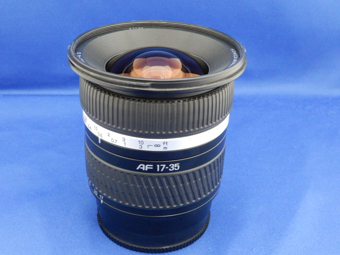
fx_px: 472
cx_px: 166
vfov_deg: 30.3
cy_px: 141
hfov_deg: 39.6
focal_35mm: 48
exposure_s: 1/13
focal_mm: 7.5
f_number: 4
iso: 800
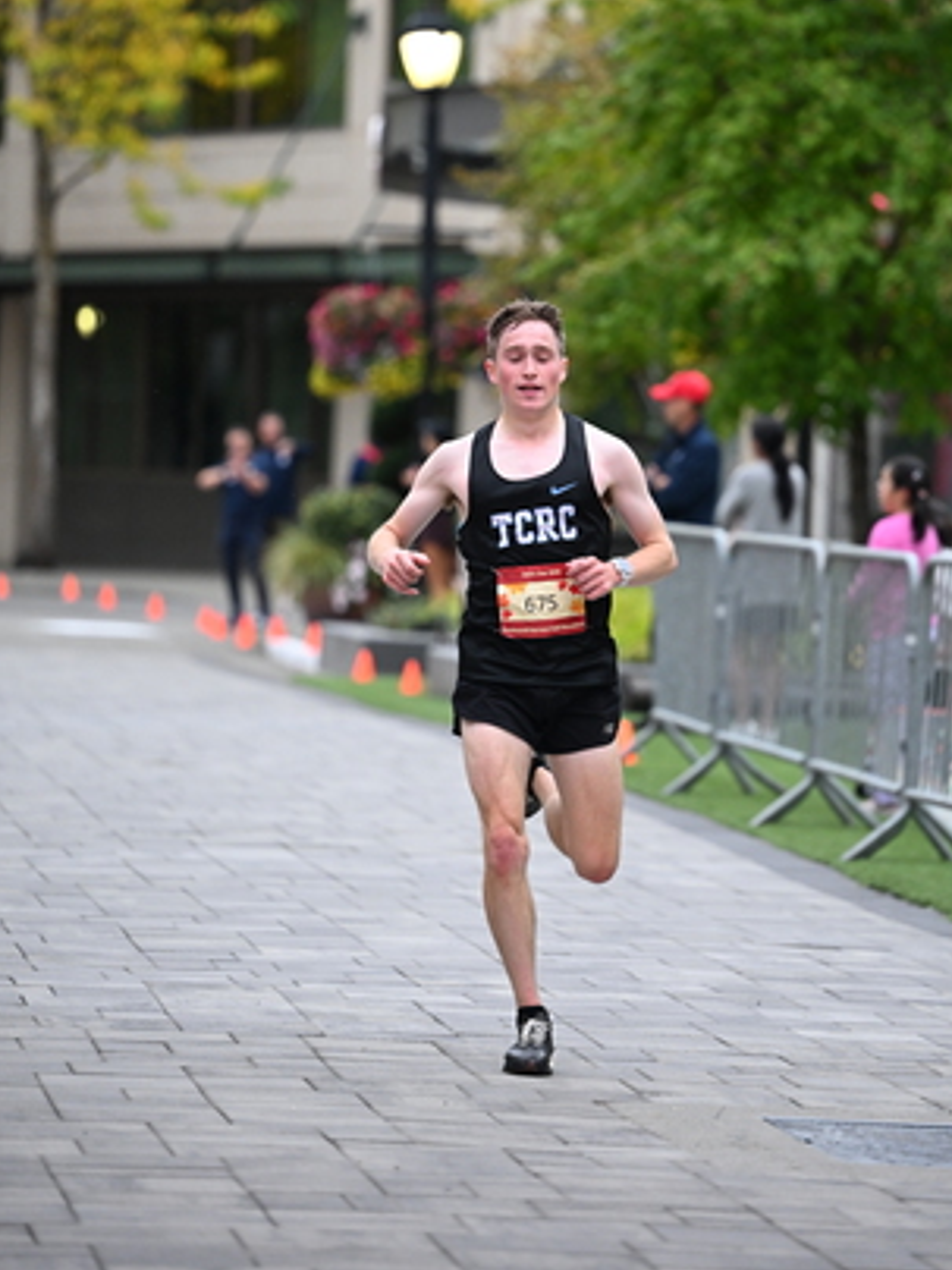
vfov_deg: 9.7
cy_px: 437
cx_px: 564
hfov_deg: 7.3
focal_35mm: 203
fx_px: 7444
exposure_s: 1/1000
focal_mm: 155
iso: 1600
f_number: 2.8
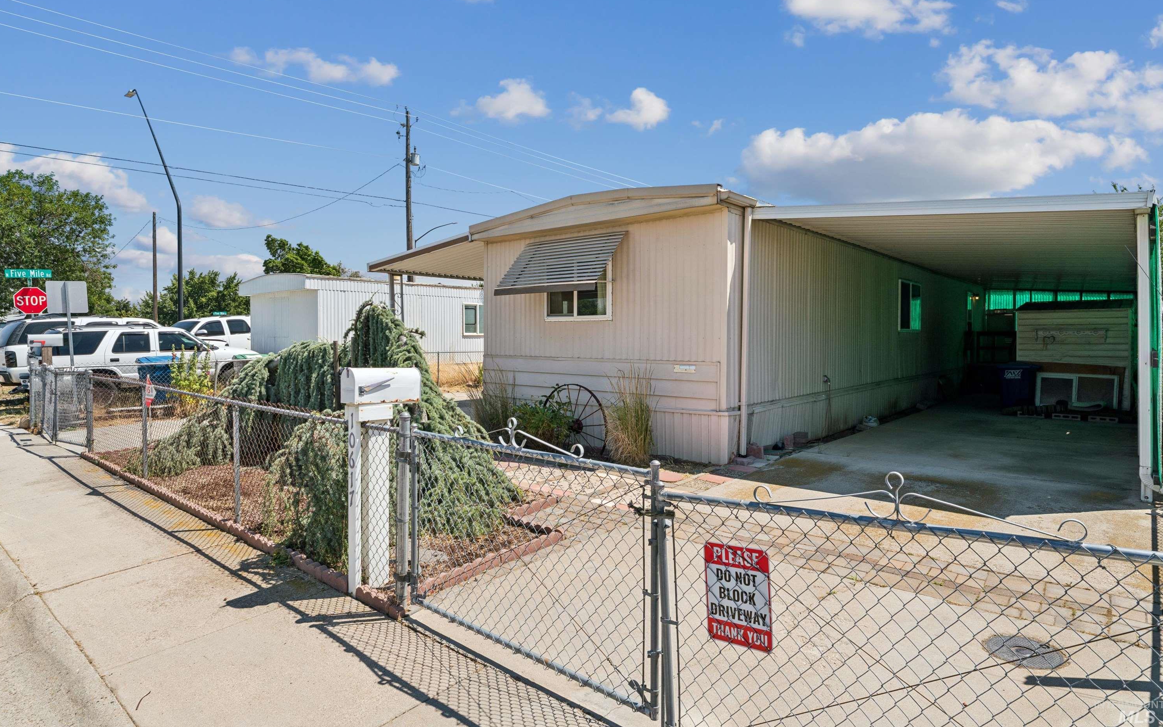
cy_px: 345
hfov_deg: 85.1
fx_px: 634
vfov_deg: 59.6
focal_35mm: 20
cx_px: 584
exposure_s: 1/250
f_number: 13
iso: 400
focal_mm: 19
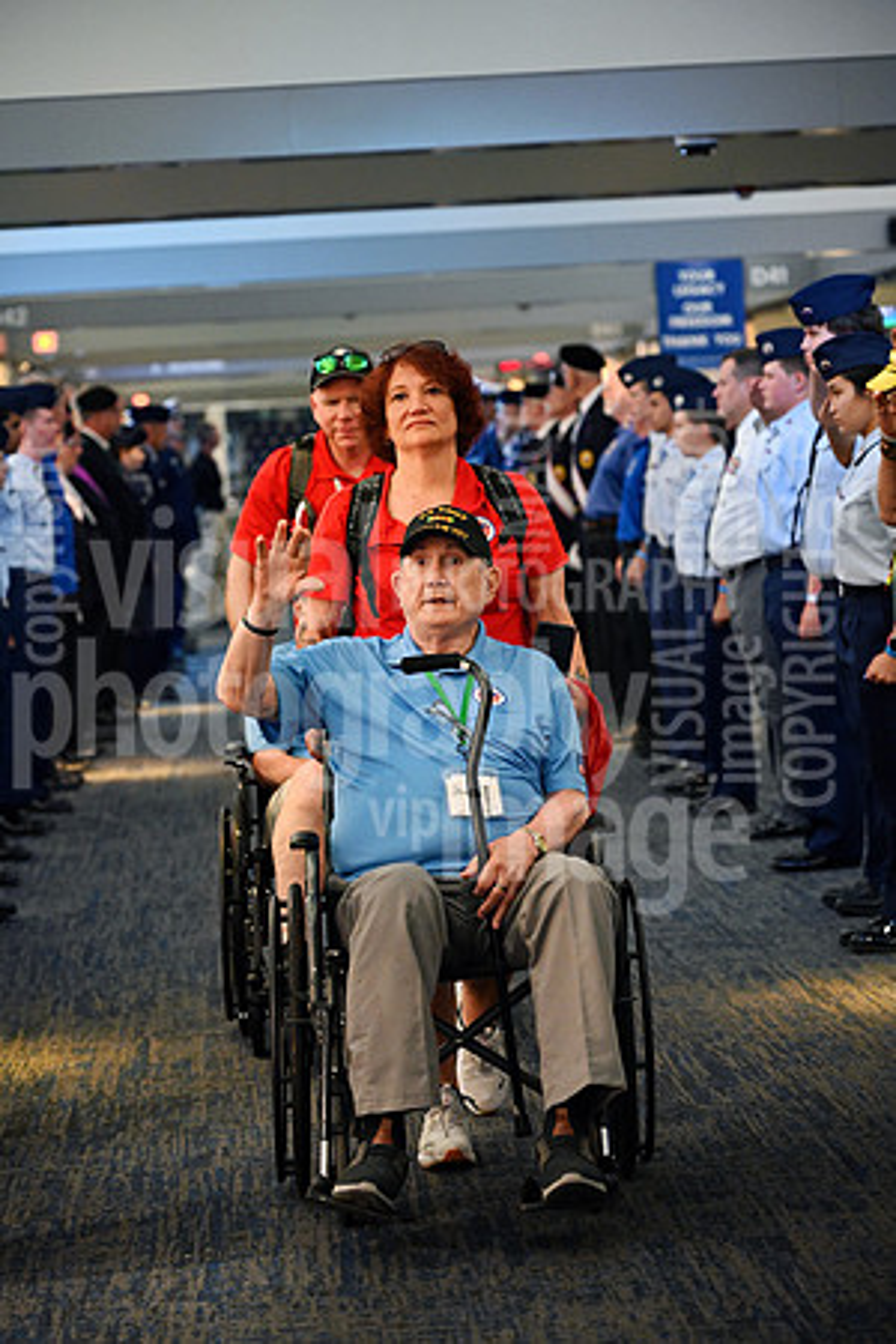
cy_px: 672
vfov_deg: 19.6
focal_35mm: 104
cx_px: 448
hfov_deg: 13.2
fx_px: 3882
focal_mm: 104
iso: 5000
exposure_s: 1/200
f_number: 4
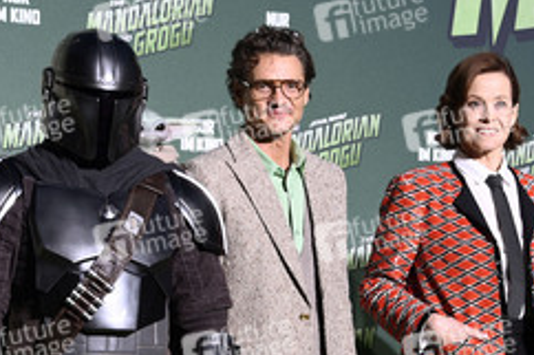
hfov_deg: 11.2
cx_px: 400
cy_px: 291
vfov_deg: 7.5
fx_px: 2713
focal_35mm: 183
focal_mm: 98
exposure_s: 1/250
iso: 640
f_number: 5.6
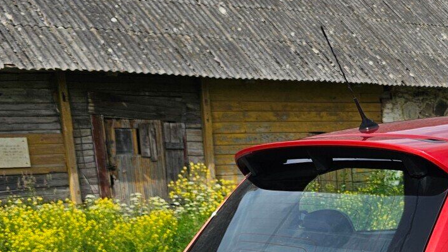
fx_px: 820
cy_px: 366
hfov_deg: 29.1
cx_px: 421
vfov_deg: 16.1
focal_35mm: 69
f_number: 1.7
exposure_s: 1/812
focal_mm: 6.3
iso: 10
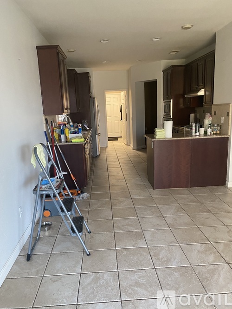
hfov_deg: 53.0
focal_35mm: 26
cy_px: 154
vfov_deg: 67.3
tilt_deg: -9.8
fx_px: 232
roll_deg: +2.3
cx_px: 116
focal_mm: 4.25
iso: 400
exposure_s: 1/60
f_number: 1.8
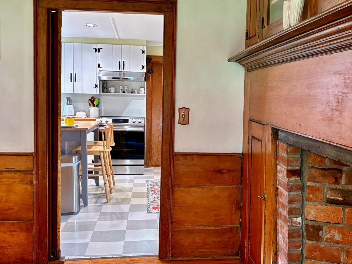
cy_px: 122
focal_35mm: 42
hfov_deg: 44.7
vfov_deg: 34.3
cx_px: 202
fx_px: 427
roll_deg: -1.5
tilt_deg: -4.6
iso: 400
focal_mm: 5.96
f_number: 1.6
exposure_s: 1/40
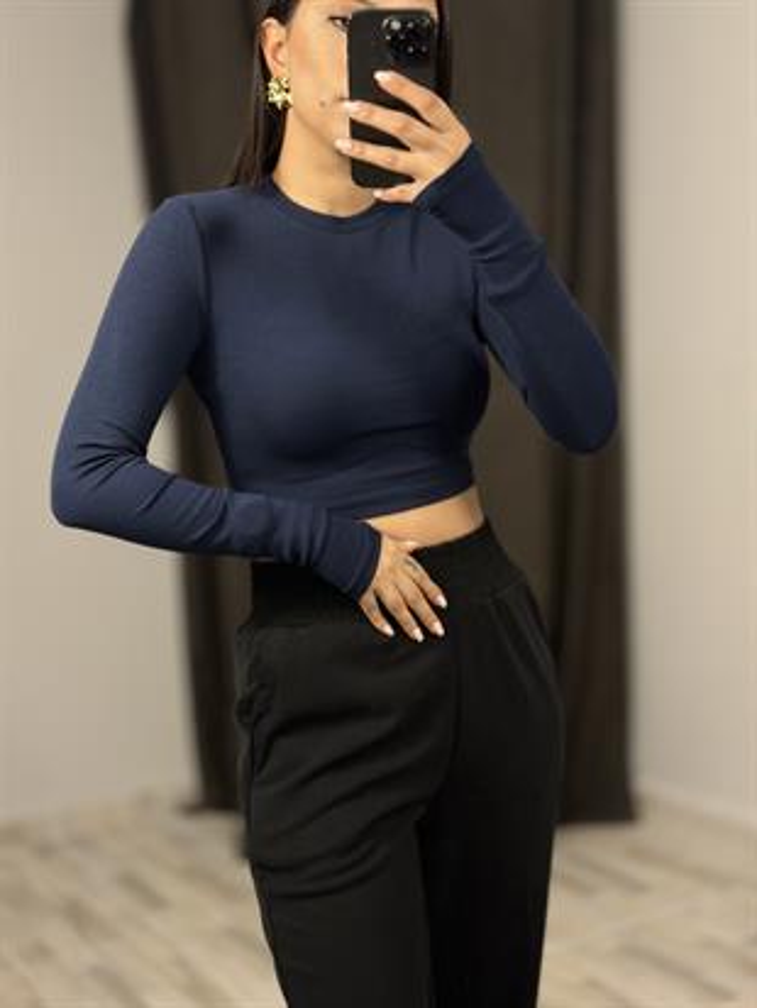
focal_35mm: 48
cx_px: 378
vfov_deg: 39.6
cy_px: 504
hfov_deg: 30.3
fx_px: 1399
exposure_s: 1/50
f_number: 1.78
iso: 125
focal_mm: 6.86
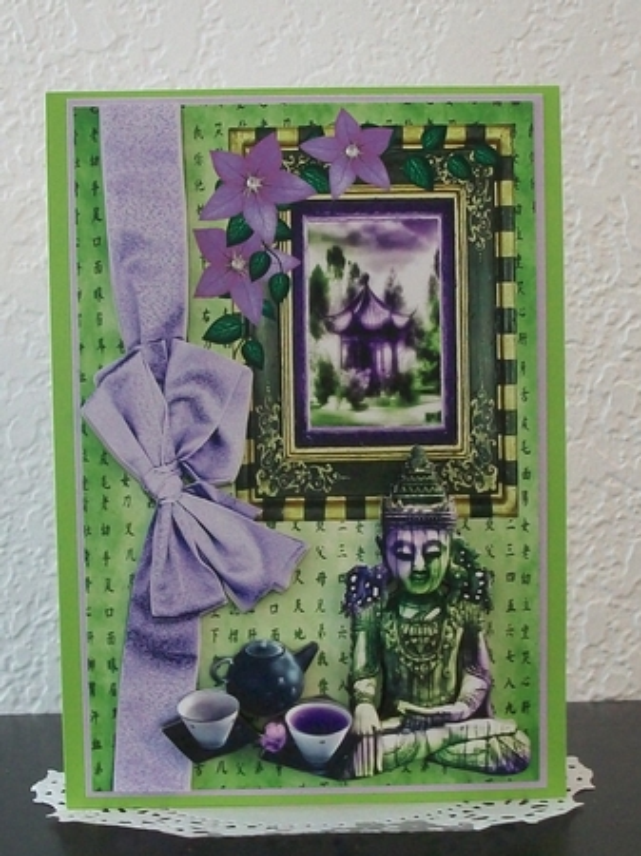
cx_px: 320
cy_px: 428
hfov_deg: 44.1
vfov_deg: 56.8
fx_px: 791
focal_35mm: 32
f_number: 2.9
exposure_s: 1/8
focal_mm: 5.7
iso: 178
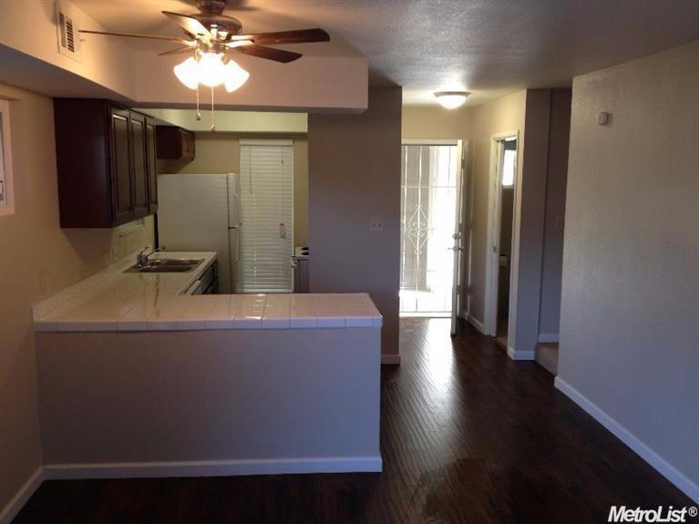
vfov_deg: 40.7
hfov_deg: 52.6
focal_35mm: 35
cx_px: 350
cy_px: 262
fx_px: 707
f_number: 2.4
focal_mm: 4.28
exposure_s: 1/20
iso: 80
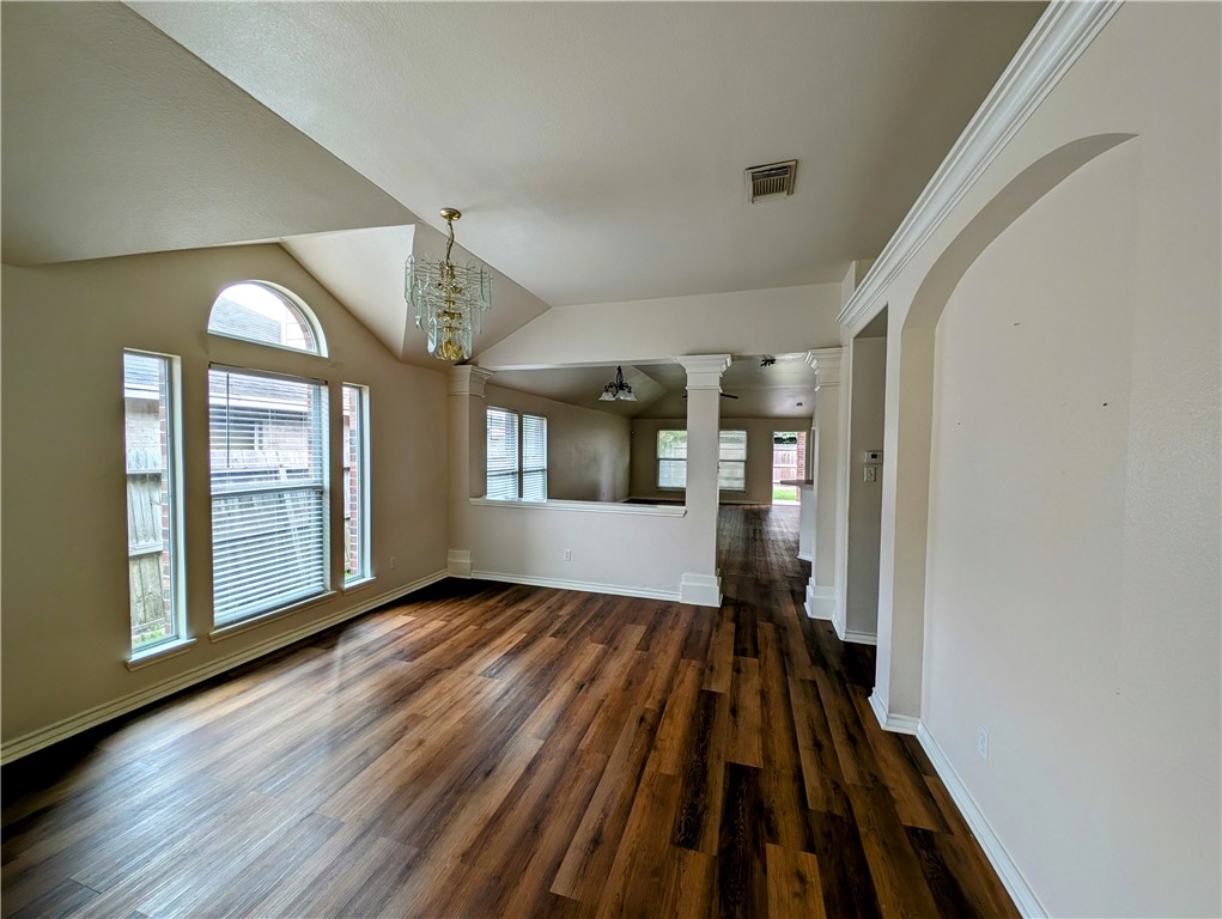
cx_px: 611
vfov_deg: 94.6
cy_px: 460
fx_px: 424
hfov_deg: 110.5
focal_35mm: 12
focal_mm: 2.23
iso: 41
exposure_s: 1/67
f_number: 1.95
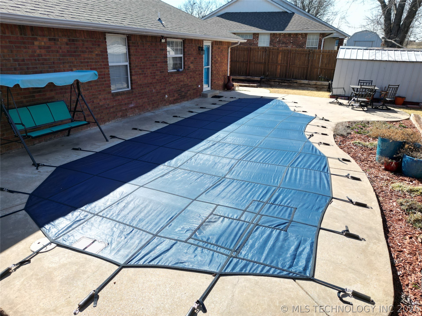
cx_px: 211
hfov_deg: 71.6
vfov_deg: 56.8
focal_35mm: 24
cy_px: 158
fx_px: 293
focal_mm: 6.72
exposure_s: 1/1600
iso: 100
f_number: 1.7
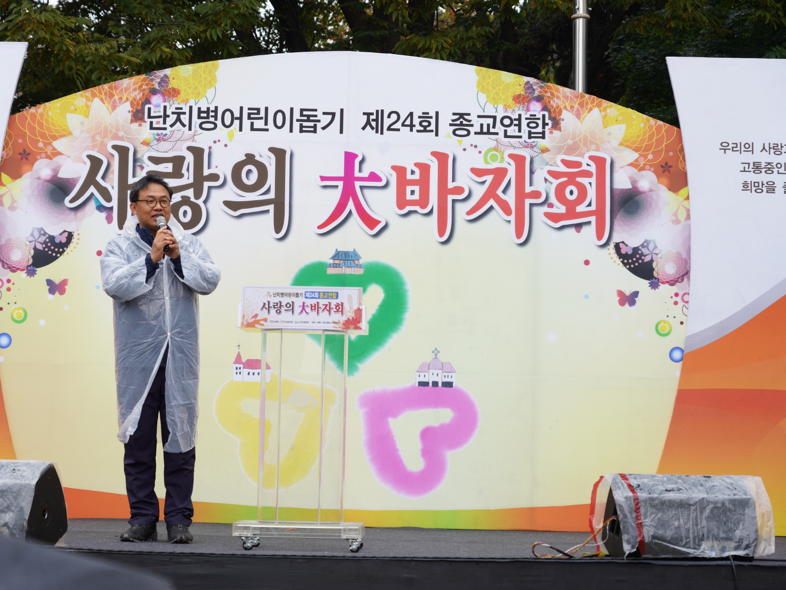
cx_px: 346
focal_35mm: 77
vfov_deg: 19.1
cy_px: 295
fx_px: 1748
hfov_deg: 25.3
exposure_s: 1/125
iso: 200
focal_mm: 71
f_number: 4.5
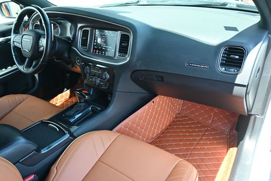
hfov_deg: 66.0
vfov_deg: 46.7
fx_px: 209
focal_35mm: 28
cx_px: 136
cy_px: 90
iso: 560
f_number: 3.8
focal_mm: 18.5
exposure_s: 1/125
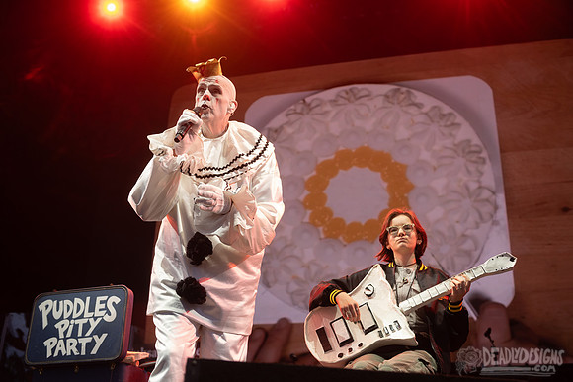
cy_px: 191
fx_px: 716
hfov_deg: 43.6
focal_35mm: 45
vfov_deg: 29.9
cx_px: 286
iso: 640
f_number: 5
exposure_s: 1/500
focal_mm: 45
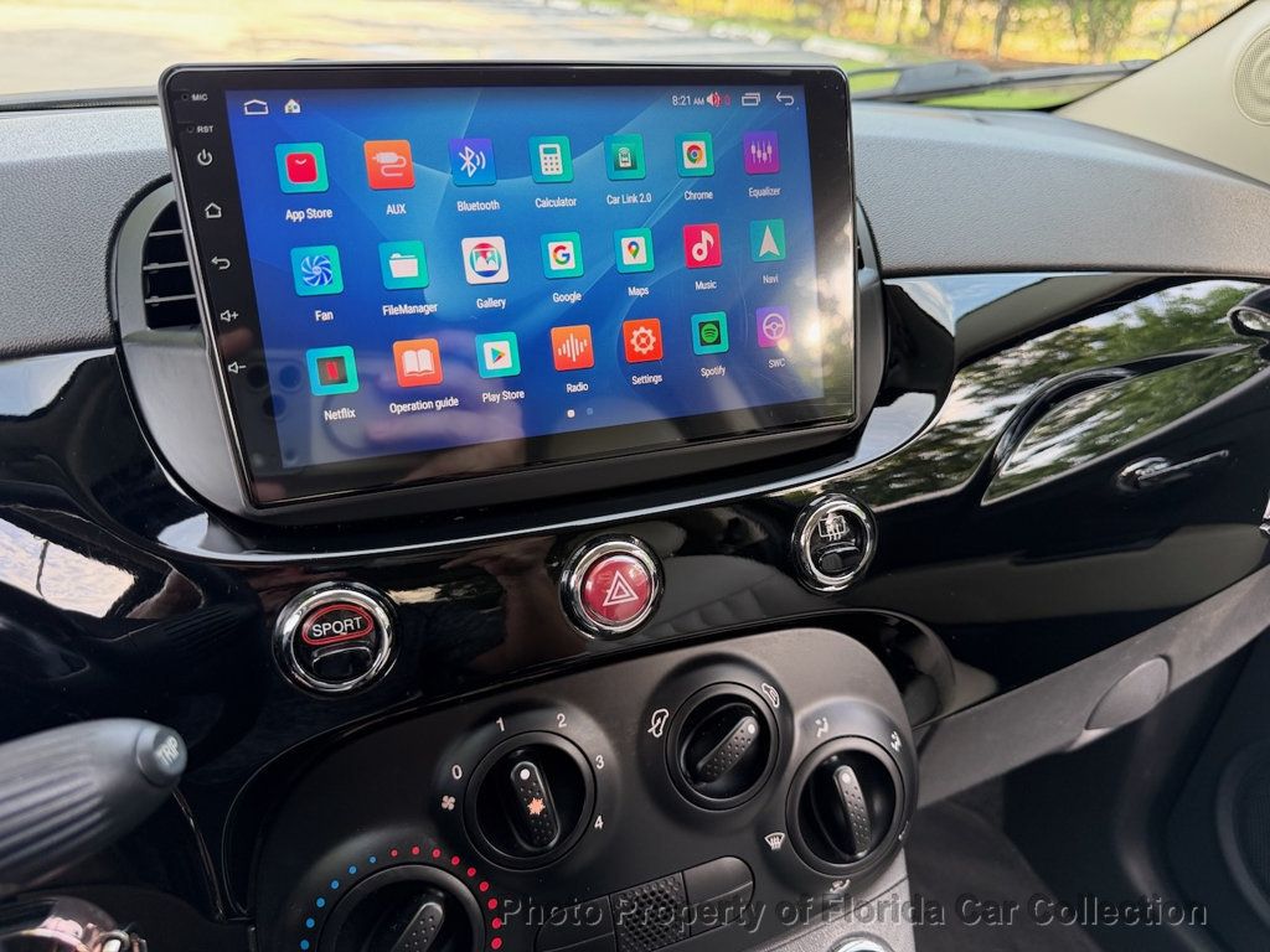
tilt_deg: -29.7
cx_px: 635
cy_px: 476
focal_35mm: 24
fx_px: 881
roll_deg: -3.2
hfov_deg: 71.6
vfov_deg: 56.8
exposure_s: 1/121
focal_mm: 6.76
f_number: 1.78
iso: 160
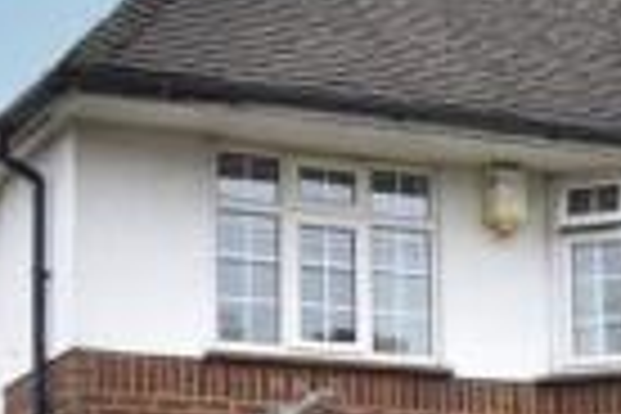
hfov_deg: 16.9
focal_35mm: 121
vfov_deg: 11.1
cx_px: 335
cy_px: 488
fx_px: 2094
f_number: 8
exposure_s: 1/80
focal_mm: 17
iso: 800
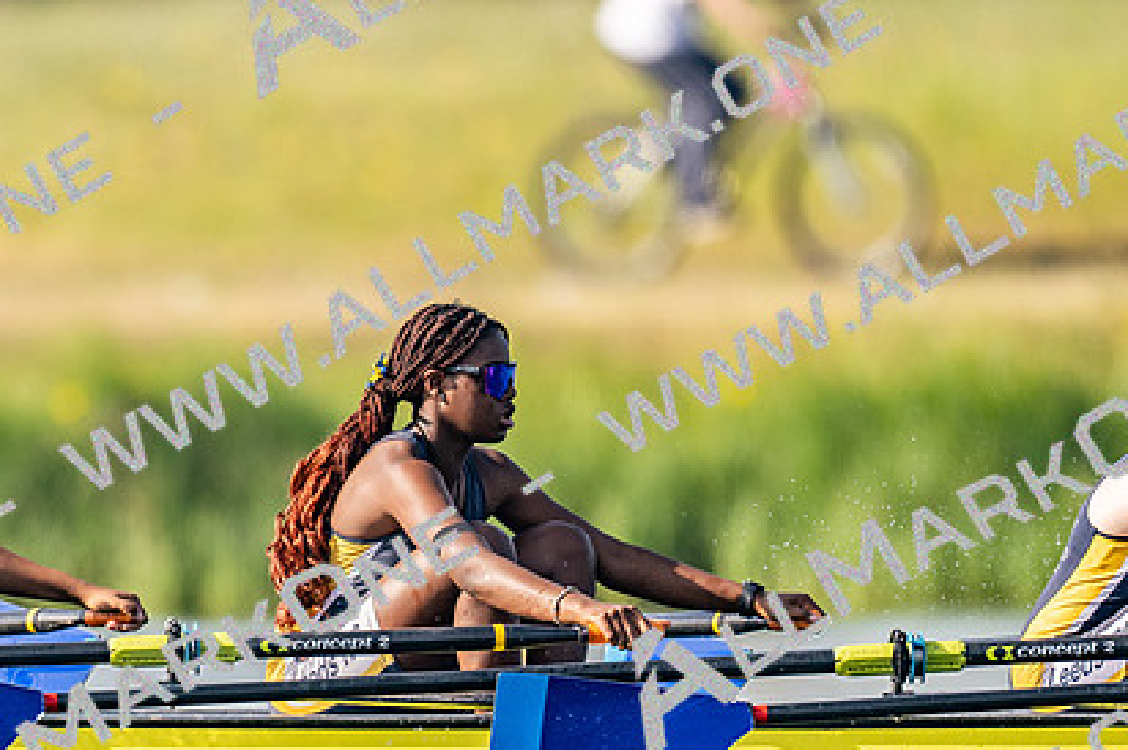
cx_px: 397
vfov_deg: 1.1
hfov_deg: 1.6
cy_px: 498
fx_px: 39635
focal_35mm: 1266
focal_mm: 600
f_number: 4
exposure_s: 1/2500
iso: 200
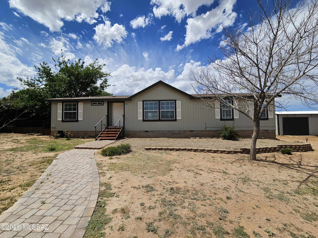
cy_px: 119
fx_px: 119
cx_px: 159
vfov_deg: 89.9
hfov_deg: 106.2
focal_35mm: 13
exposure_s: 1/4444
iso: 50
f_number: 2.2
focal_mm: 2.2
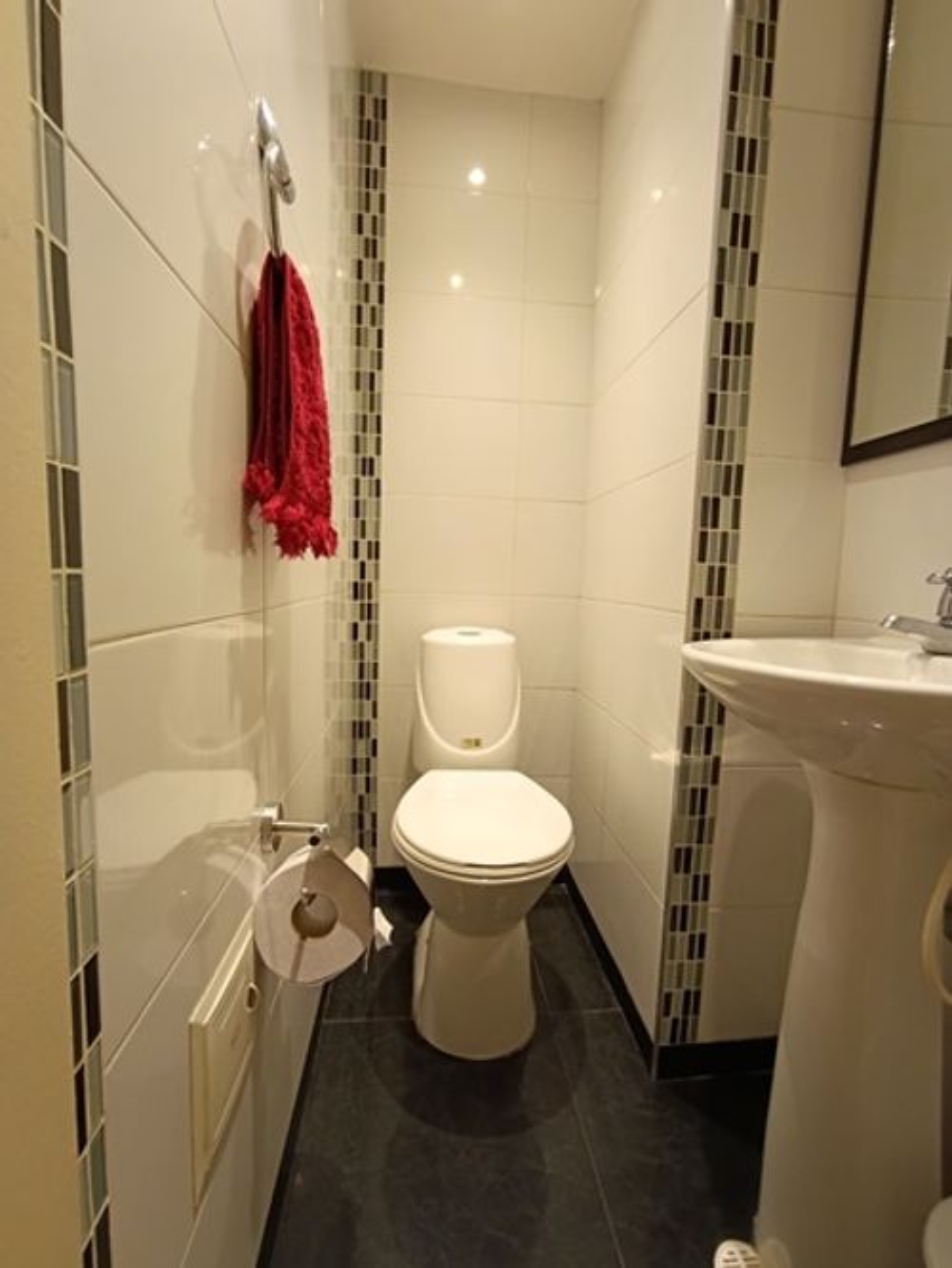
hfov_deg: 78.1
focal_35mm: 16
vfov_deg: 94.5
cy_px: 634
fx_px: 586
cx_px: 476
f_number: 2.2
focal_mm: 1.65
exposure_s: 1/60
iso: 250
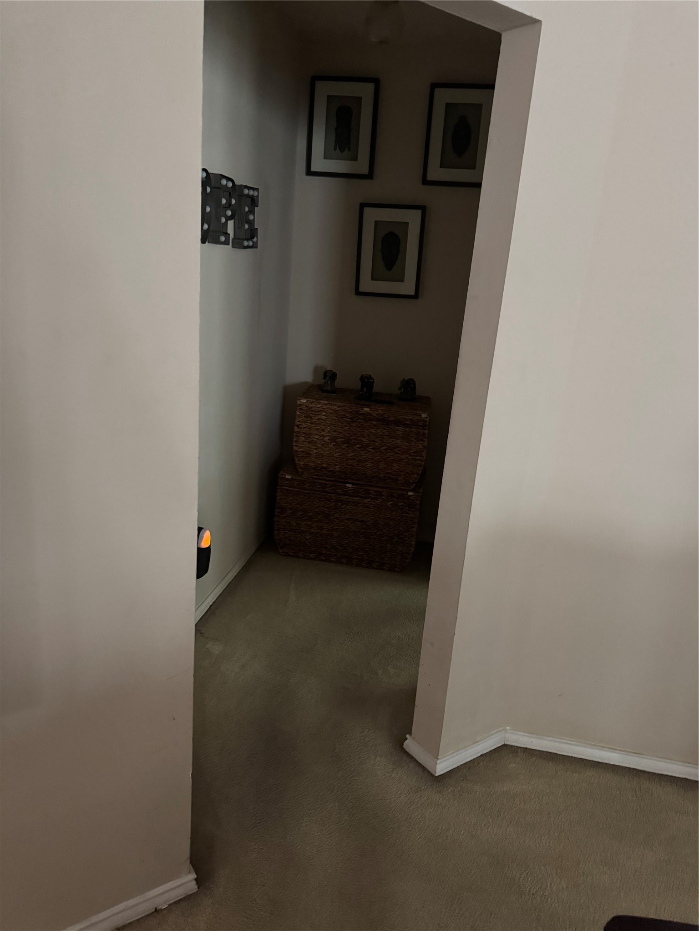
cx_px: 350
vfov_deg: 71.6
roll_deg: -3.8
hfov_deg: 56.8
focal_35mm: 24
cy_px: 466
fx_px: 646
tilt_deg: -16.8
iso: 1000
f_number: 1.78
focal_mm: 6.76
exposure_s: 1/30
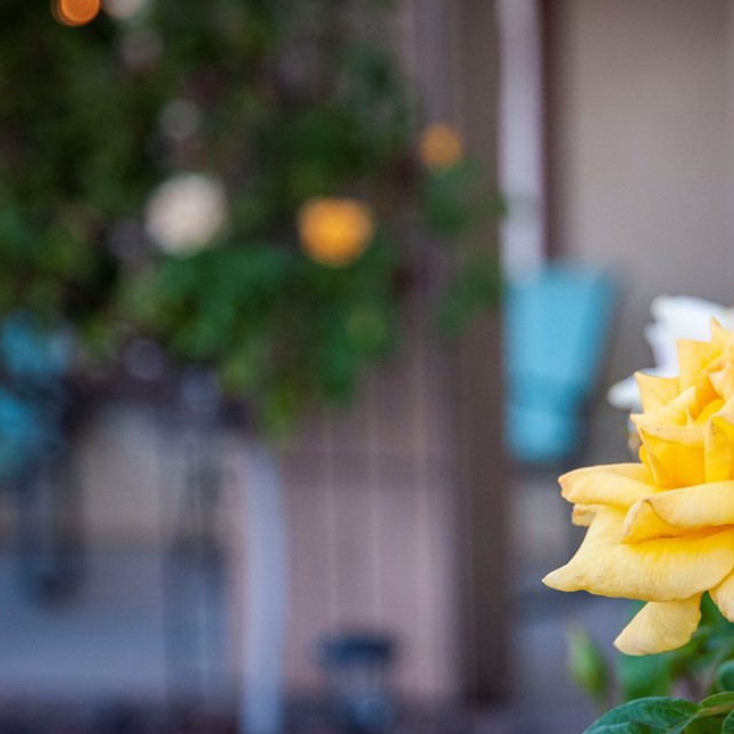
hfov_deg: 16.5
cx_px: 566
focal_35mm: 105
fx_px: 2519
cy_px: 353
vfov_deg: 16.6
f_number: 5.6
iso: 1000
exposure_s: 1/80
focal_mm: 52
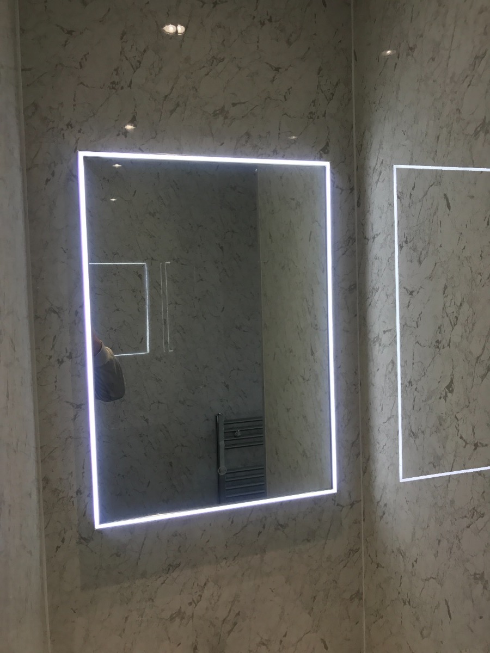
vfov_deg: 63.4
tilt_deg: -2.9
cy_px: 326
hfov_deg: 49.7
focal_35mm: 28
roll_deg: +1.7
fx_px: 528
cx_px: 245
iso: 32
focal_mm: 3.99
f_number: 1.8
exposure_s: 1/100
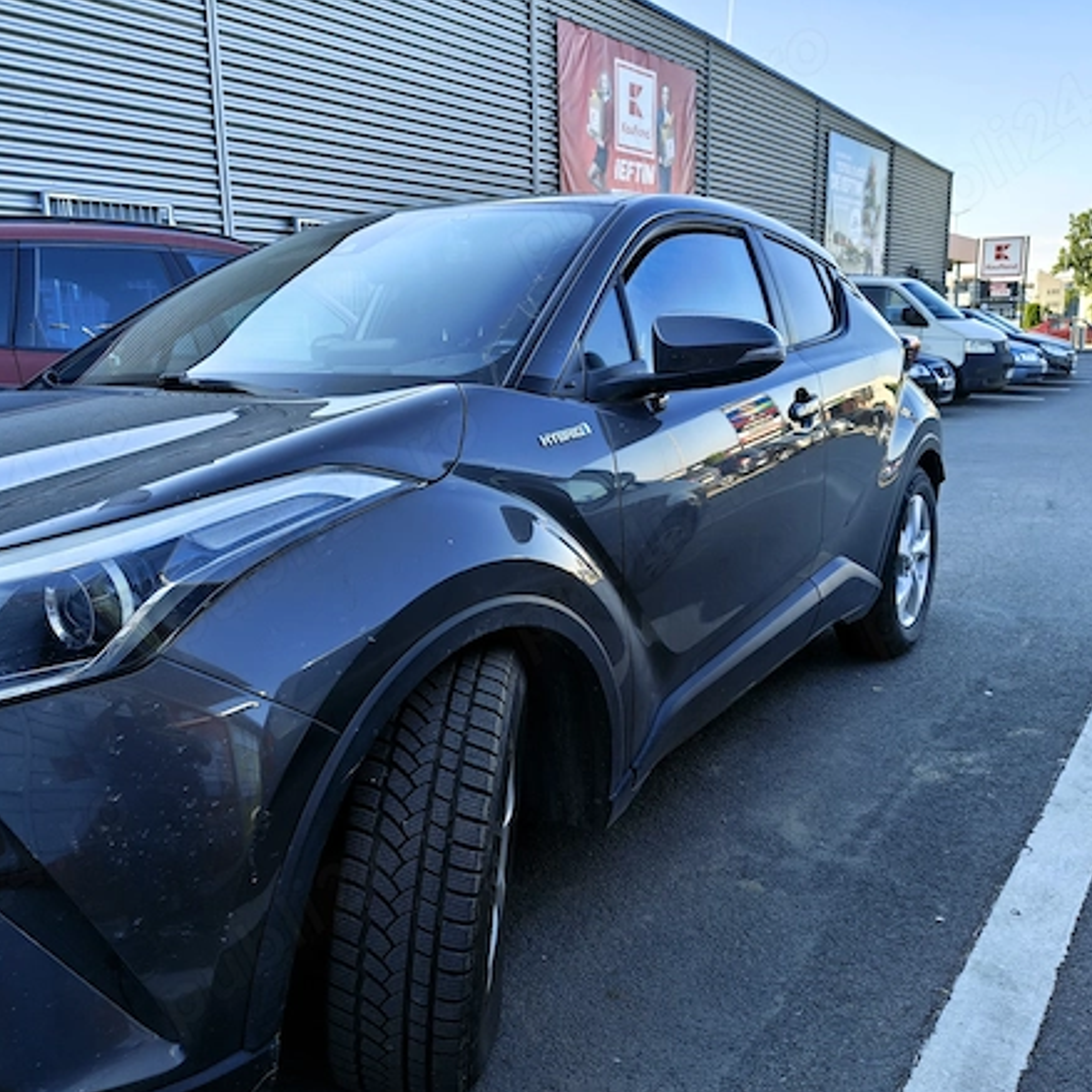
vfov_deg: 55.6
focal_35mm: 29
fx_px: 1035
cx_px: 493
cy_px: 555
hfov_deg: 55.5
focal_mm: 5.56
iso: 100
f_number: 1.8
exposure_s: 1/138
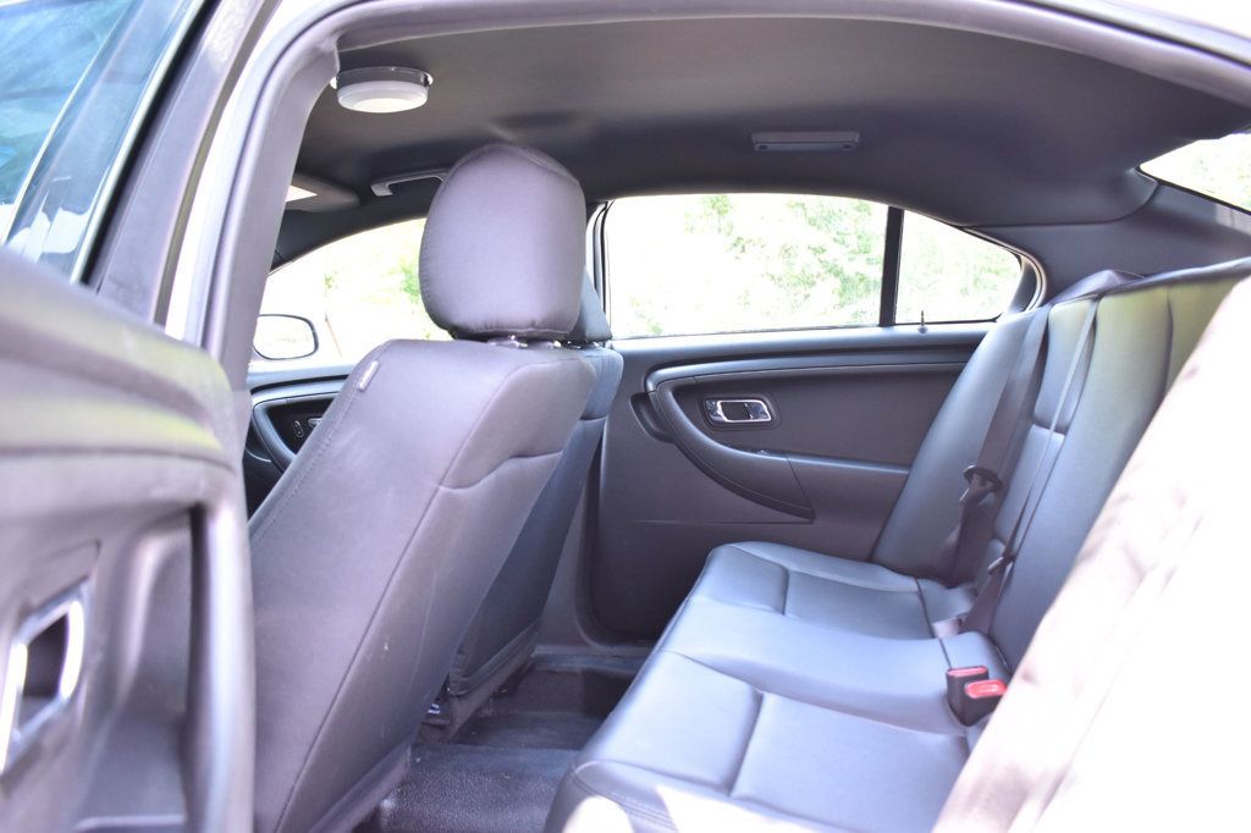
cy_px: 416
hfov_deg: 61.9
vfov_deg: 43.6
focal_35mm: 30
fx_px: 1042
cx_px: 626
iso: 1000
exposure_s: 1/125
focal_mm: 20
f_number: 4
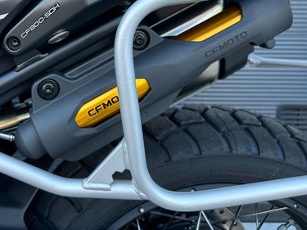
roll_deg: -0.2
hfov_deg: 44.4
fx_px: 364
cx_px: 81
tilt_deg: -6.7
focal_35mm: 41
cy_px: 38
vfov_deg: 33.8
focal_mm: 6.86
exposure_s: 1/121
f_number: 1.78
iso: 64
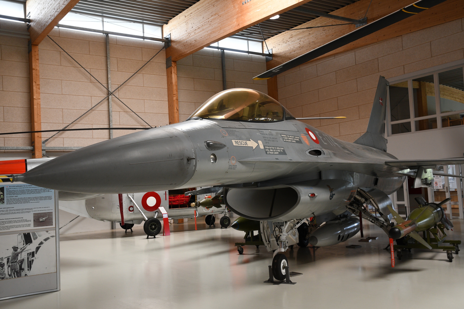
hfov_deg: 51.9
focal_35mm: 37
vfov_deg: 35.9
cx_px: 232
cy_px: 154
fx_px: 477
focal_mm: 25
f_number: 5
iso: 640
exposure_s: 1/100
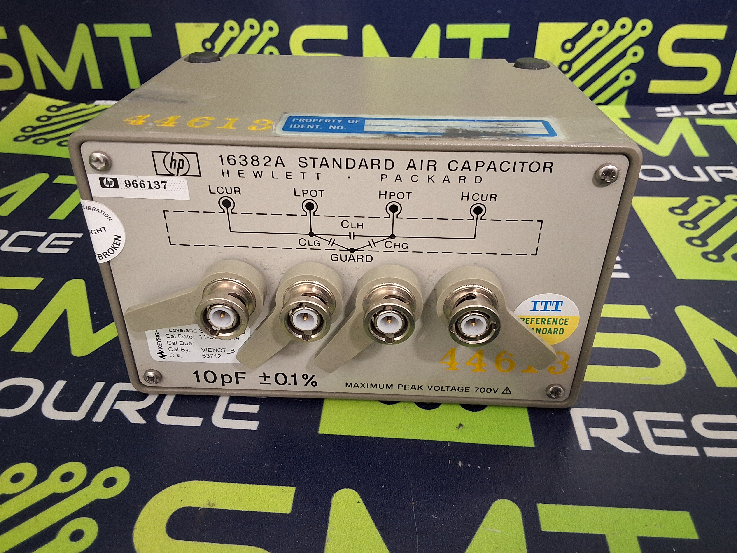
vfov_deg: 49.7
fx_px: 596
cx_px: 368
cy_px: 276
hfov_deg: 63.4
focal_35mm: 28
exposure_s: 1/24
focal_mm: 2.91
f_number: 1.9
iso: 320
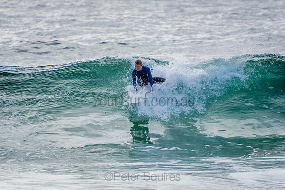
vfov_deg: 2.3
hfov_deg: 3.4
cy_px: 95
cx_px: 142
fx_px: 4751
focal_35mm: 600
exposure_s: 1/2000
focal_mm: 400
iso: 400
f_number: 5.6
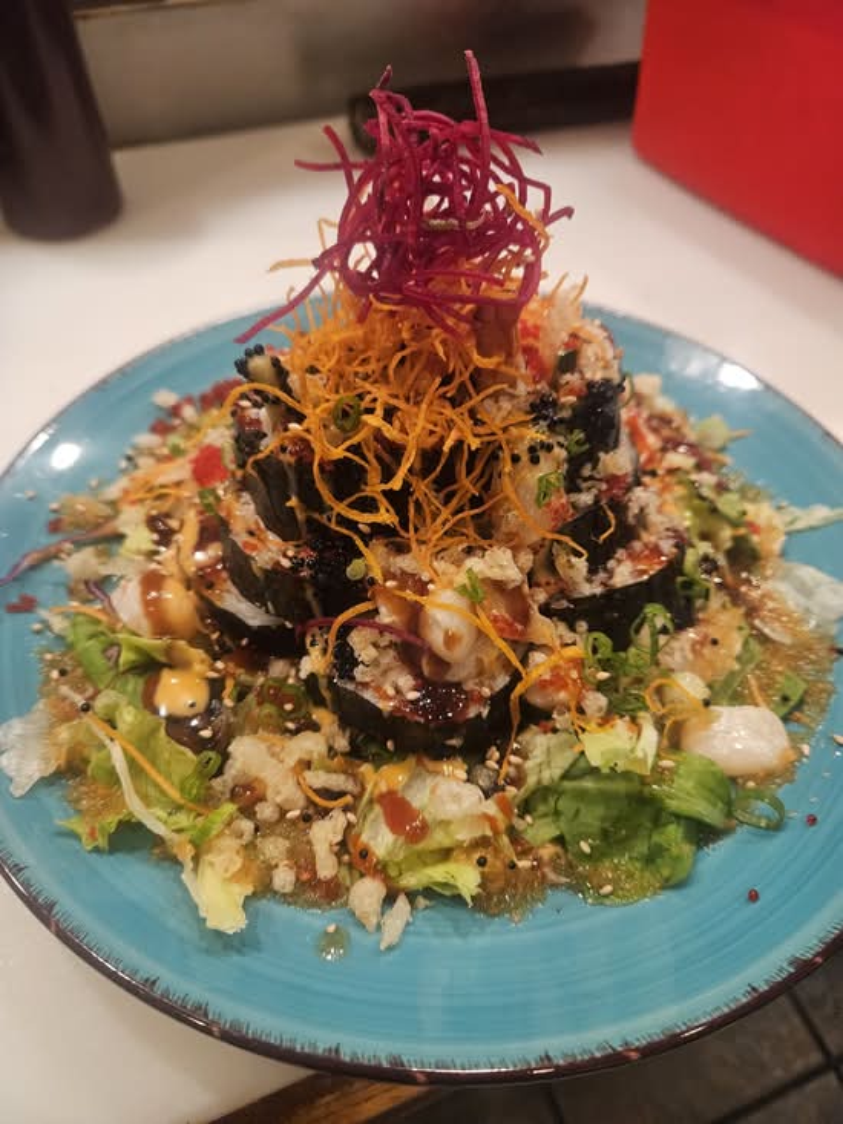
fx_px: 747
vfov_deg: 73.9
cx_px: 422
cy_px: 562
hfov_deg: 58.9
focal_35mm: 23
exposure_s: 1/120
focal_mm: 5.4
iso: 1000
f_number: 1.8
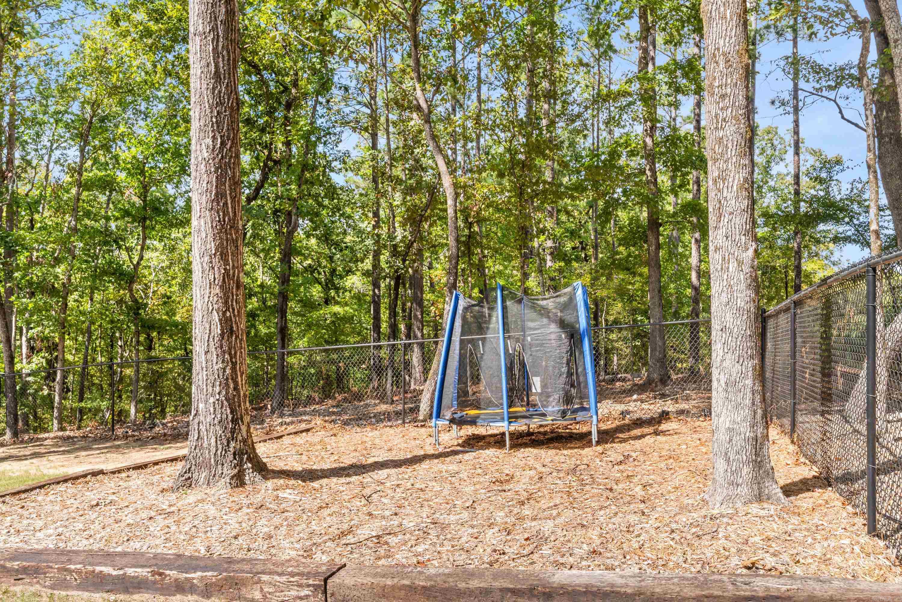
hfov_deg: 67.4
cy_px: 301
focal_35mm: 27
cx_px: 451
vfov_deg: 47.9
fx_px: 676
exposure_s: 1/30
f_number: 9
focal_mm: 18
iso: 200
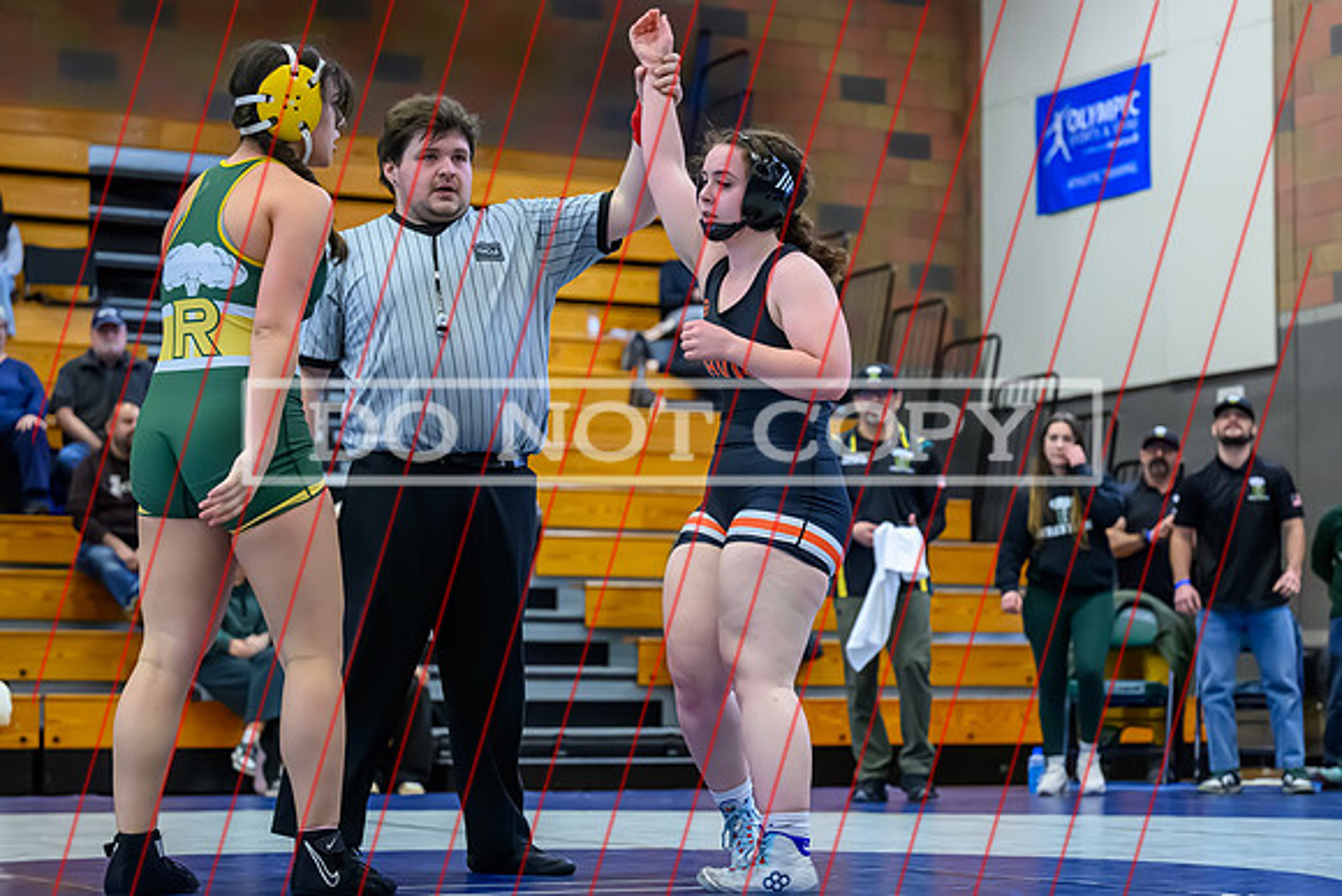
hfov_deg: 24.7
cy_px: 498
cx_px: 780
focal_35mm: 82
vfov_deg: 16.6
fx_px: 3065
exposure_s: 1/640
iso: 10000
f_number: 2.8
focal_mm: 70
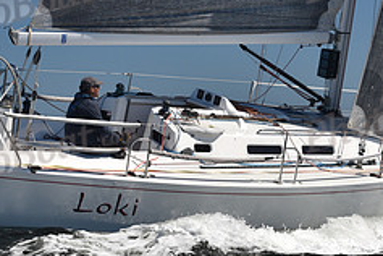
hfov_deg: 12.0
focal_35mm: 171
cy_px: 218
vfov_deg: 8.0
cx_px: 221
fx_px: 1819
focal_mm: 70
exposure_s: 1/800
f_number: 5.6
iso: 200
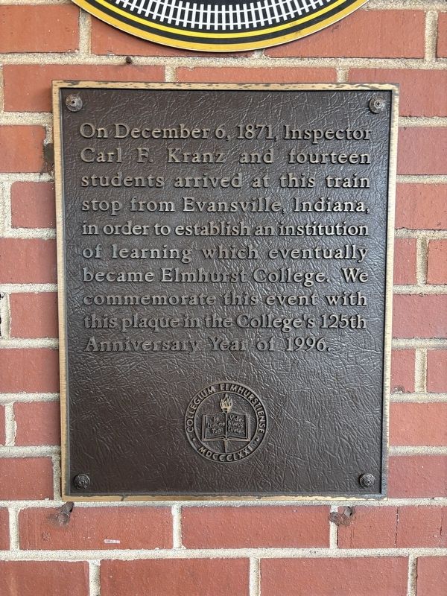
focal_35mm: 26
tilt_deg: -4.8
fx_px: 448
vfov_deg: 67.3
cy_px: 298
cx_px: 224
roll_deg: -0.3
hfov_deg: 53.1
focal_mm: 5.96
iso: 64
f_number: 1.6
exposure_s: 1/60
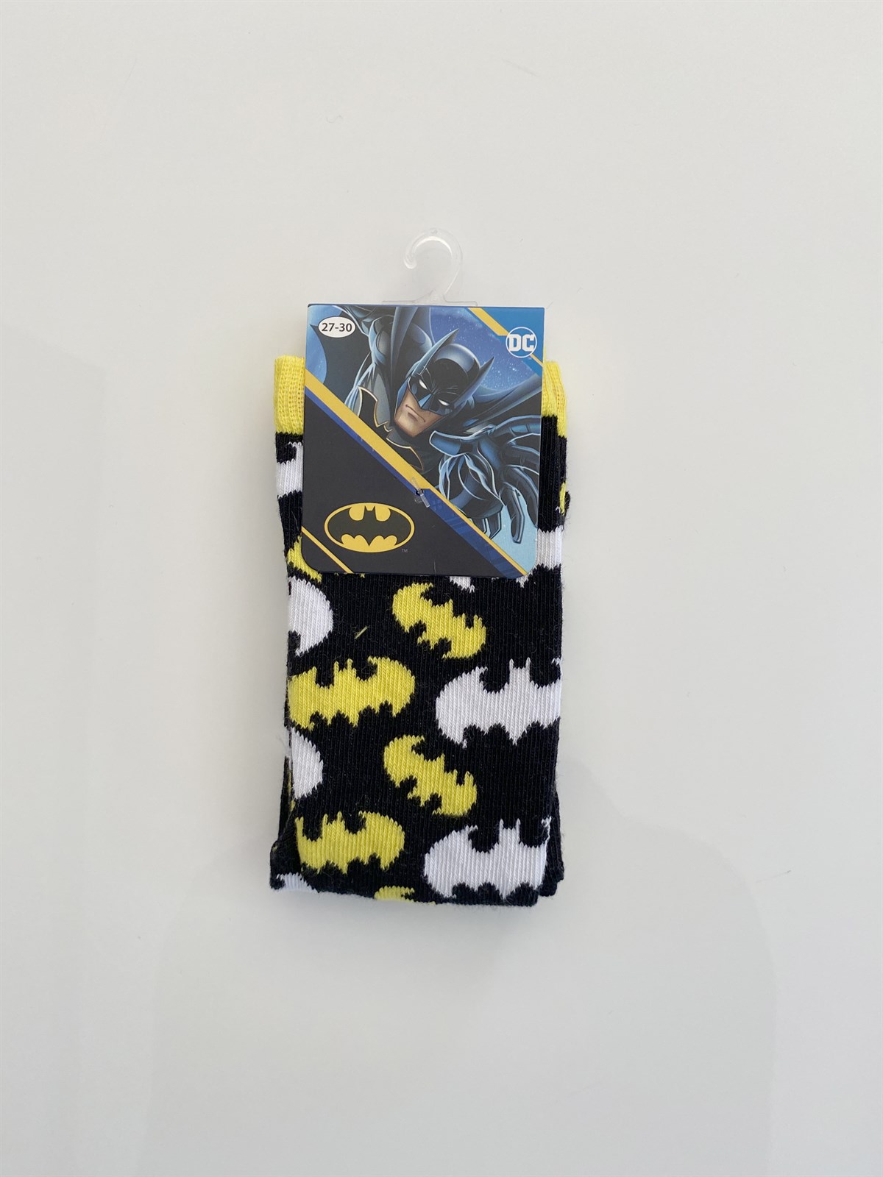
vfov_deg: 67.3
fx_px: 884
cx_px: 442
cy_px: 588
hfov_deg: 53.1
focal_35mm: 26
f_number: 1.8
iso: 125
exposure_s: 1/120
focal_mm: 4.25
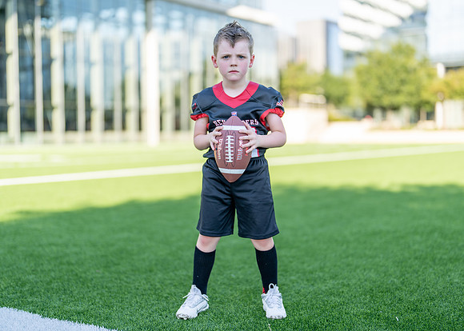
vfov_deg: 26.5
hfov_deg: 36.5
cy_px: 166
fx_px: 704
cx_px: 232
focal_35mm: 53
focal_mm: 50
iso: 100
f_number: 1.2
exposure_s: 1/2000
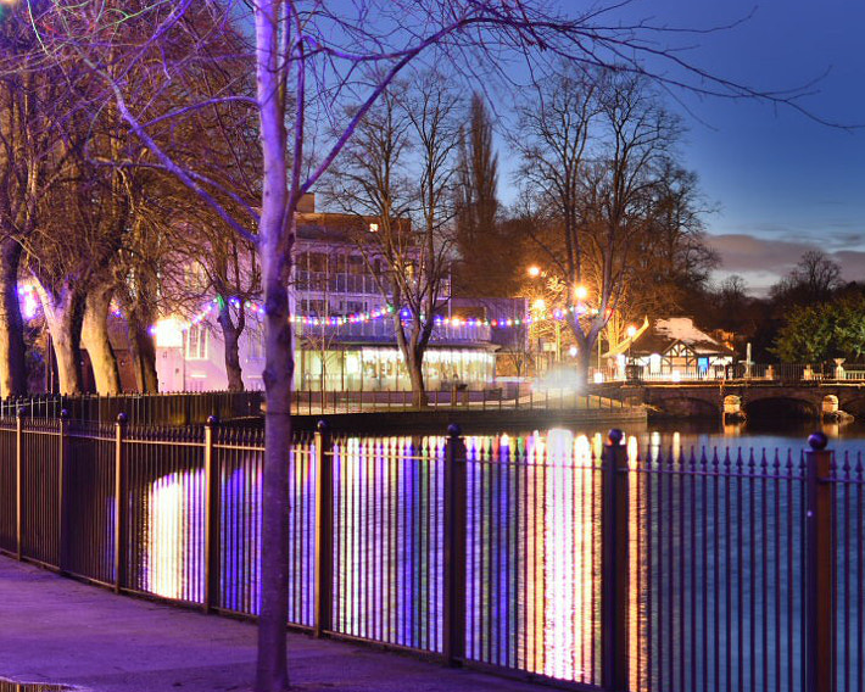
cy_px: 180
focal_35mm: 111
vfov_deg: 13.8
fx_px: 2843
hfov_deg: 17.2
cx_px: 624
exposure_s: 2.5
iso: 100
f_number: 1.8
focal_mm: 35
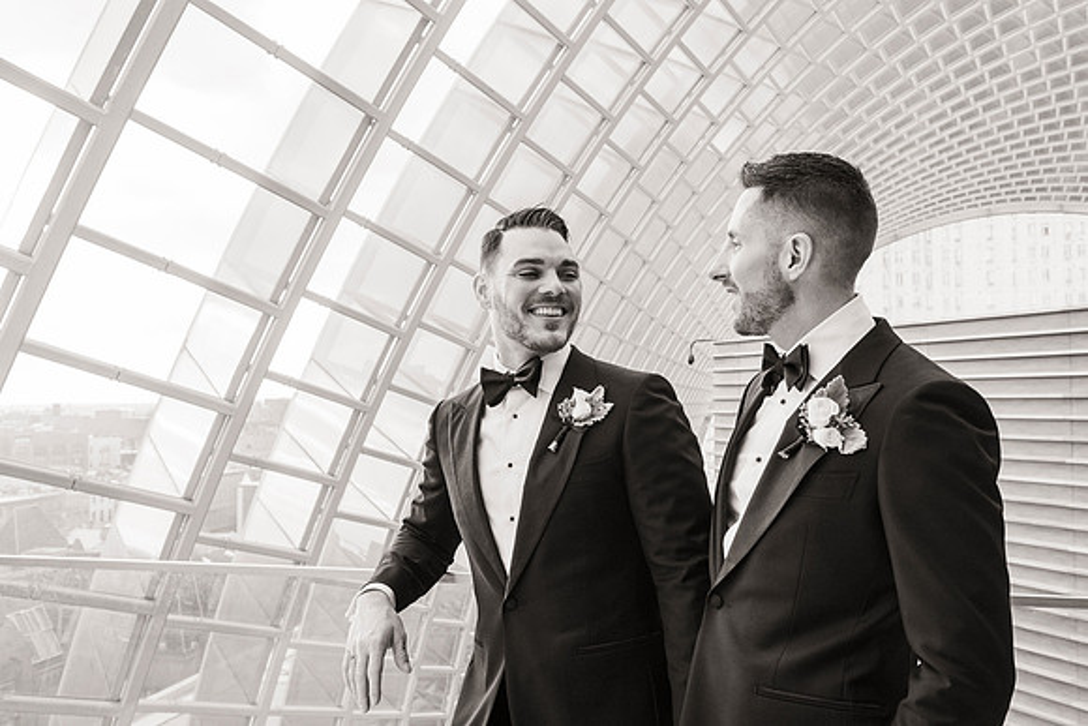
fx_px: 1028
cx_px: 544
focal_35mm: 34
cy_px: 363
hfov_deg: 55.8
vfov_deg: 38.9
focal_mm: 34
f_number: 8
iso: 1600
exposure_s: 1/200
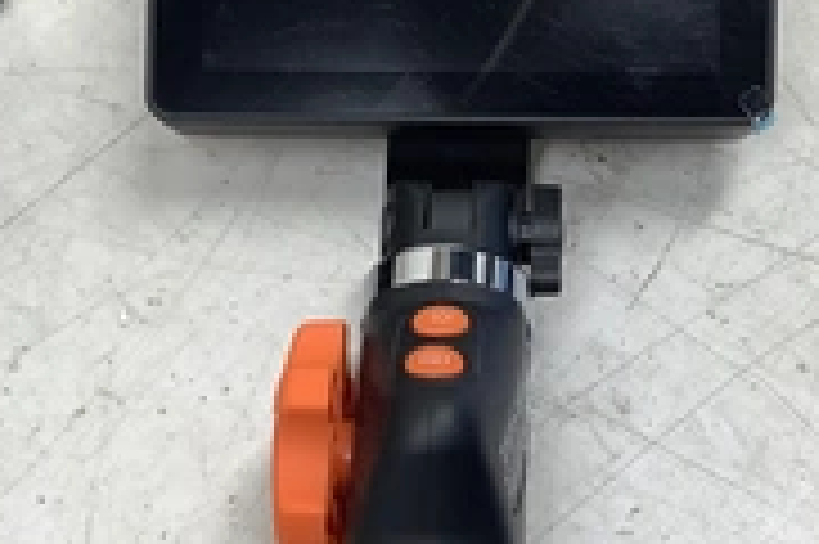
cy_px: 373
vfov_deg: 19.1
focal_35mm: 71
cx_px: 400
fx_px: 1614
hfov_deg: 28.5
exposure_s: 1/120
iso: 64
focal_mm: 3.3
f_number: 2.4
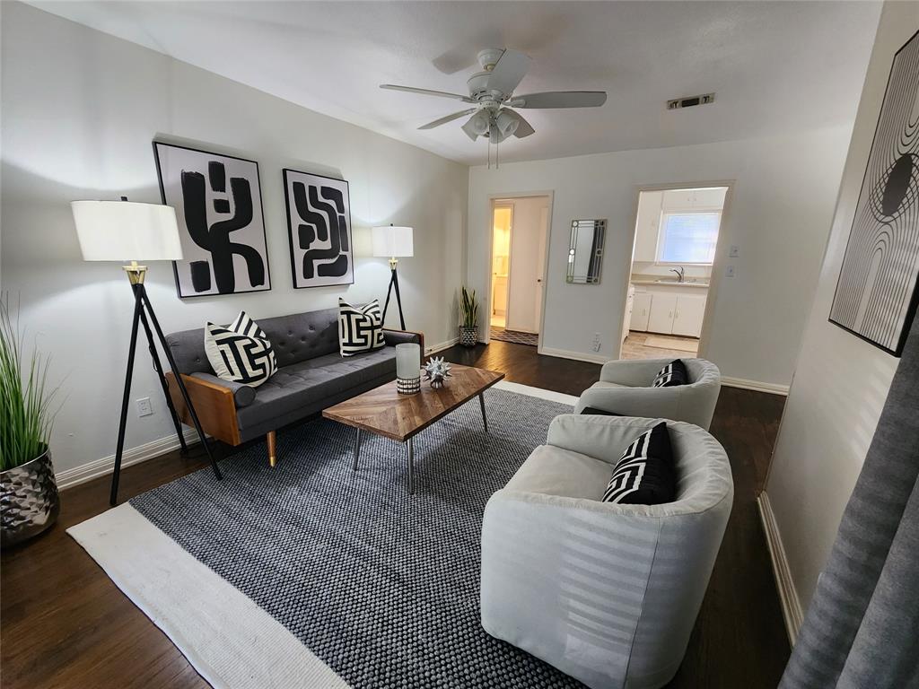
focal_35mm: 13
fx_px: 345
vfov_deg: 89.9
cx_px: 460
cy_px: 344
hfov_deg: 106.2
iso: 320
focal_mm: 2.2
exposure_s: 1/40
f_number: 2.2
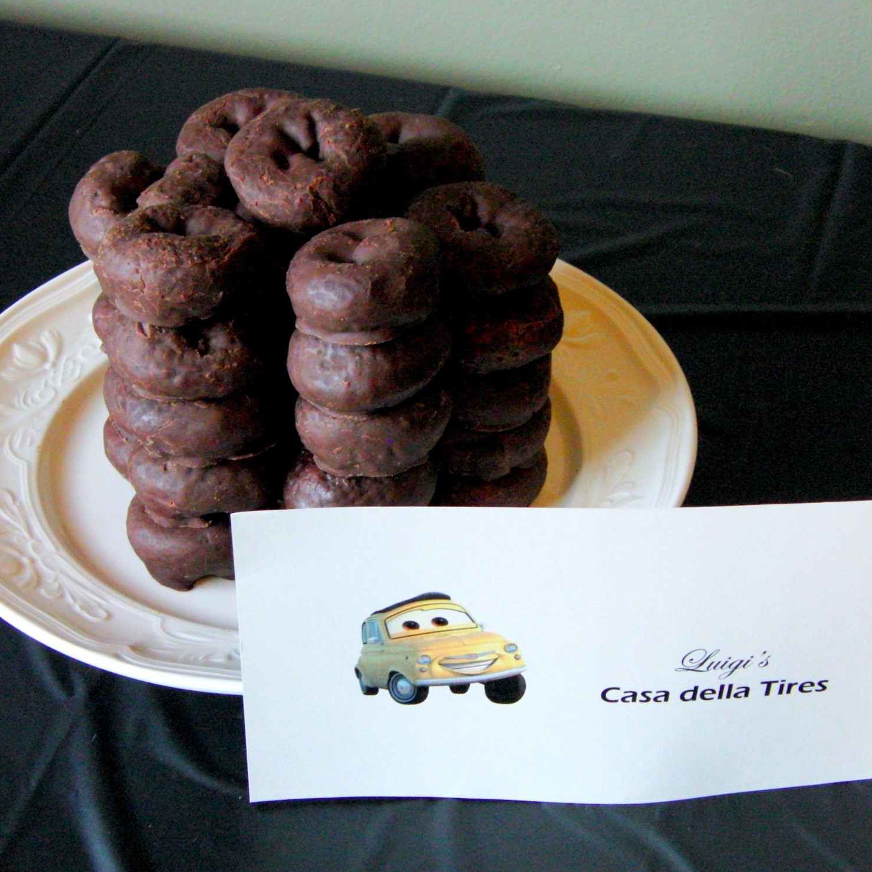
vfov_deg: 22.8
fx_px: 2166
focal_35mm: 76
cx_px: 466
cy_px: 437
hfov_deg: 22.8
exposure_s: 1/50
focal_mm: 11.4
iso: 400
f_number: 3.5
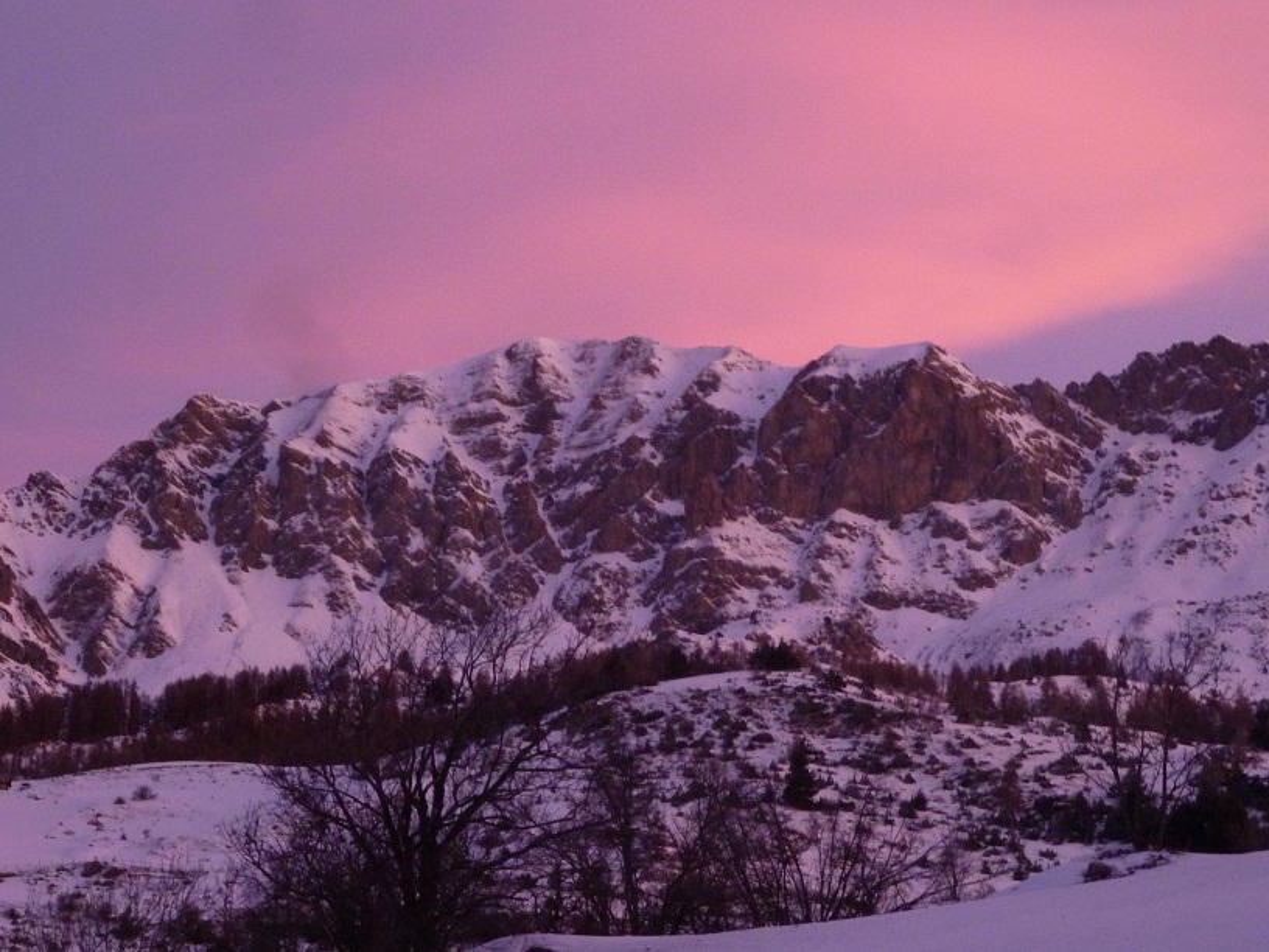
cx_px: 634
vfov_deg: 17.8
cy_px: 476
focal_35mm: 83
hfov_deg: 23.6
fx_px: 3043
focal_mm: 12.2
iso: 400
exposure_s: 1/15
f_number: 5.4
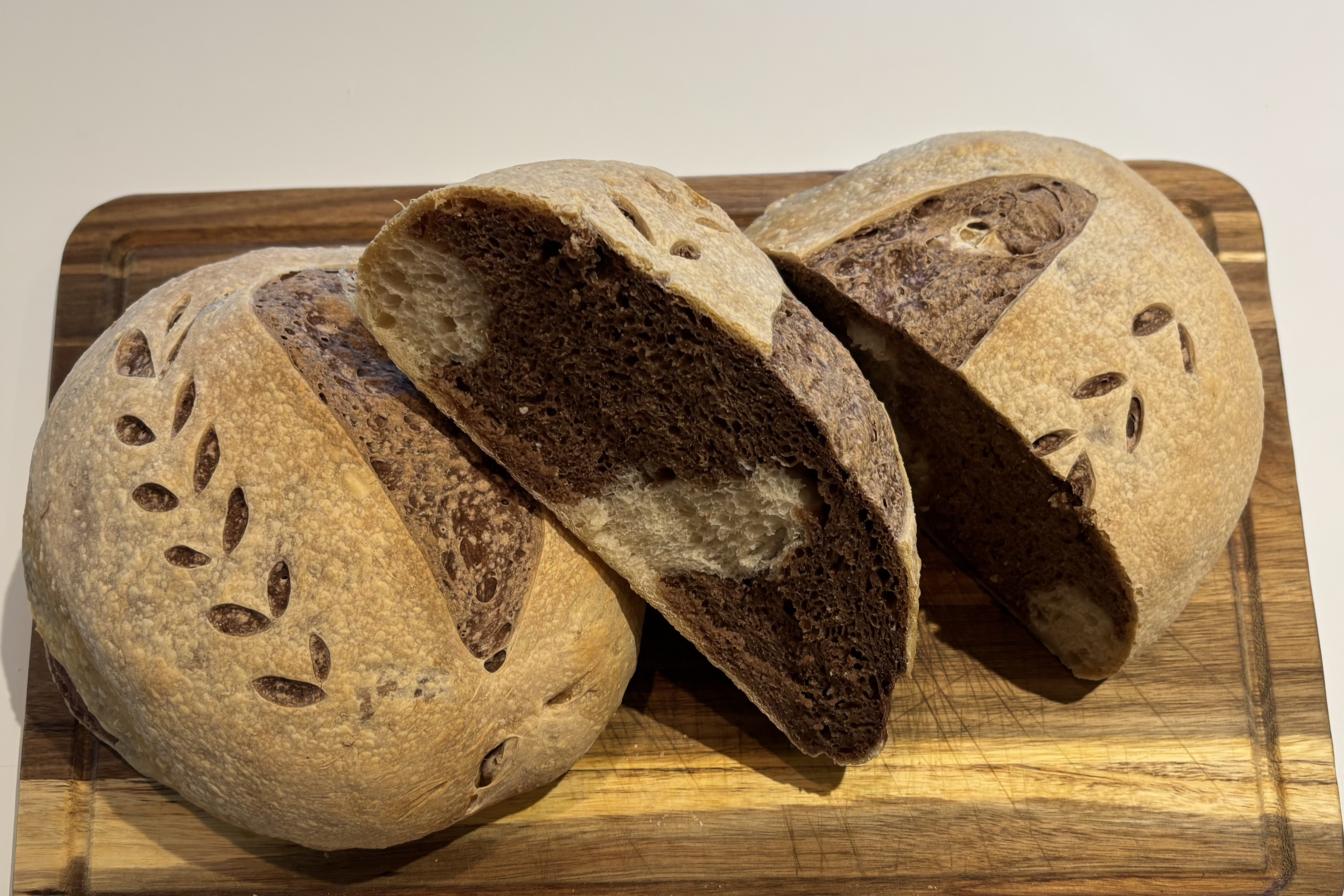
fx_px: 1045
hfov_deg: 65.5
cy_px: 508
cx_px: 688
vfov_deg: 46.3
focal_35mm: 28
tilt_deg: -61.5
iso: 80
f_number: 1.6
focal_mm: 5.96
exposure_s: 1/60
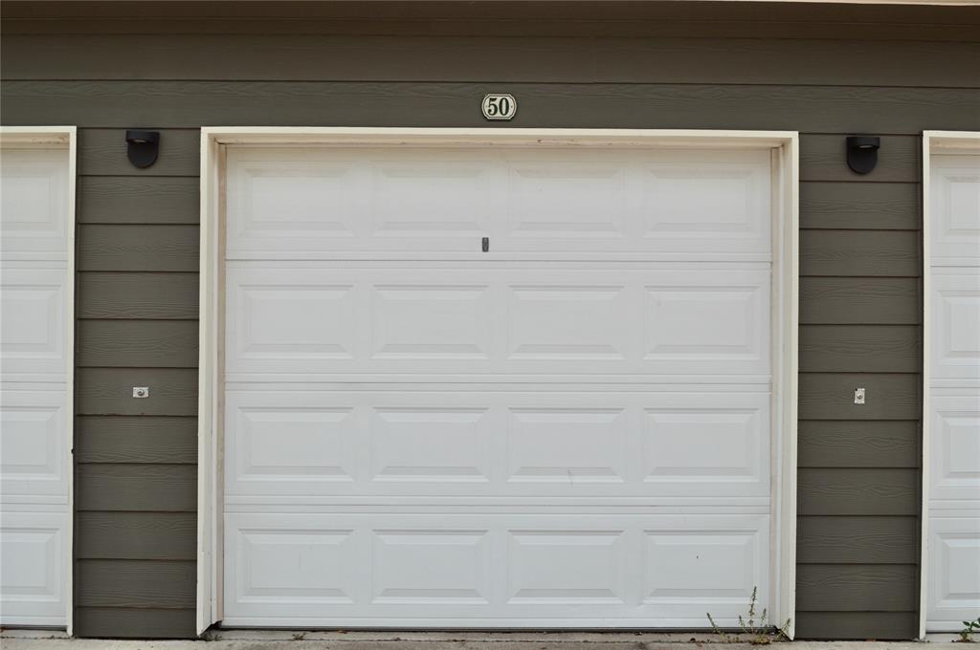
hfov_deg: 49.6
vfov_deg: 34.1
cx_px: 490
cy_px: 325
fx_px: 1060
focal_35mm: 39
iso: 100
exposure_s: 1/250
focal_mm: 26
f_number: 8
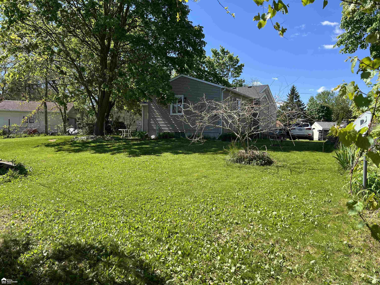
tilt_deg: -1.5
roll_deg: -1.3
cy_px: 142
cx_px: 190
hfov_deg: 67.3
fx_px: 285
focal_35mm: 26
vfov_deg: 53.1
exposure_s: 1/1808
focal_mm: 5.7
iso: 50
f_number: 1.5
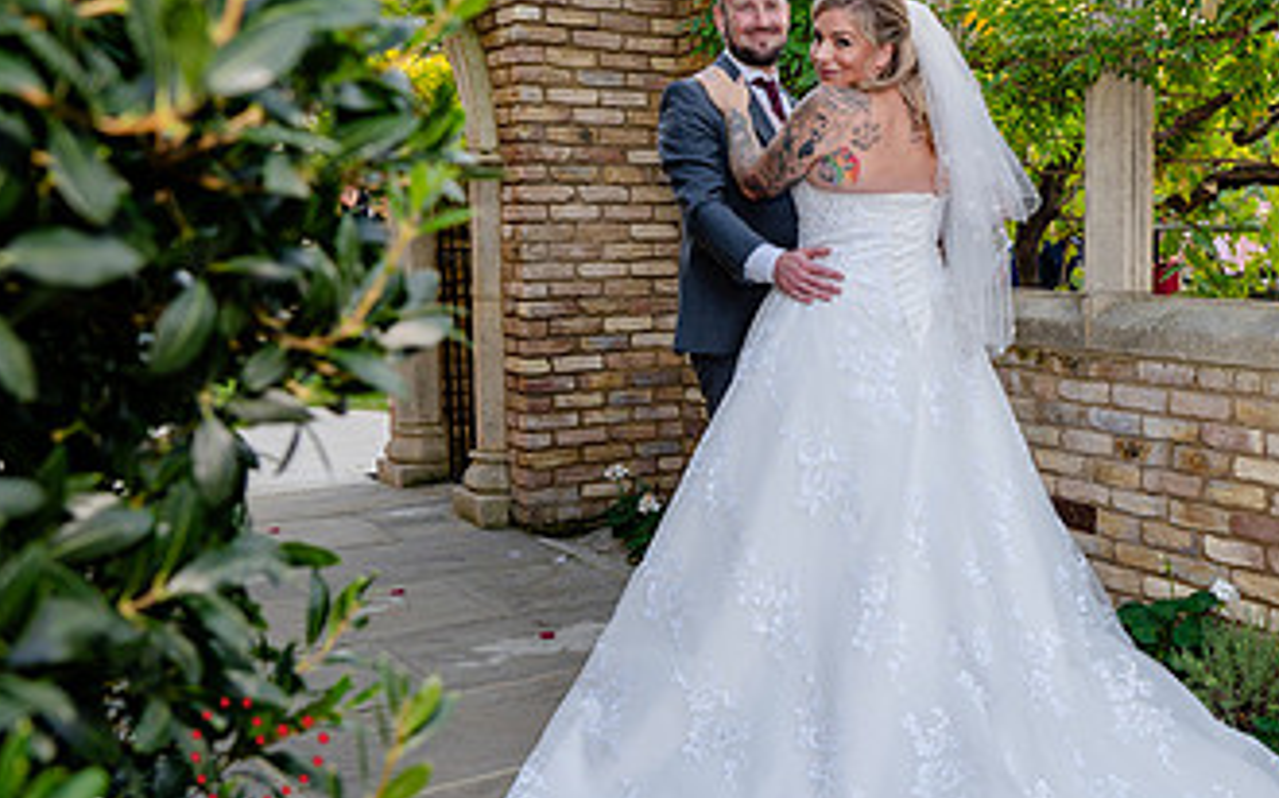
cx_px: 969
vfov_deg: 29.8
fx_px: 1498
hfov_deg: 44.6
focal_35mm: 43
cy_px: 345
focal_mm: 24
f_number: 4
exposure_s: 1/60
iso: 200
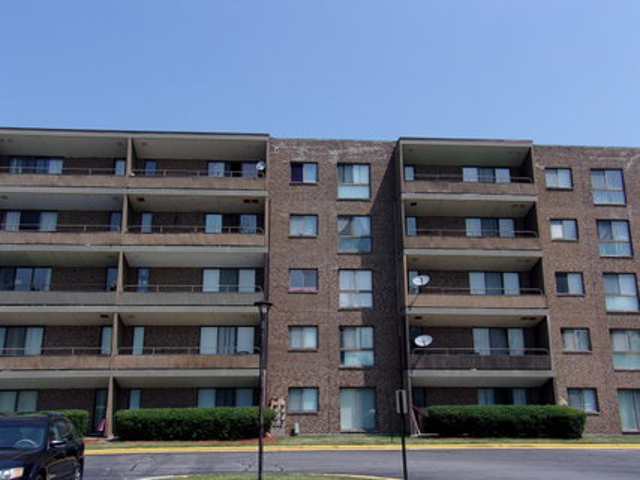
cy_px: 240
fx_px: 628
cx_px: 320
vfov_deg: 41.8
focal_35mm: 34
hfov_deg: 54.0
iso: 80
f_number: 11.6
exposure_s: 1/90
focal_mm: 6.1
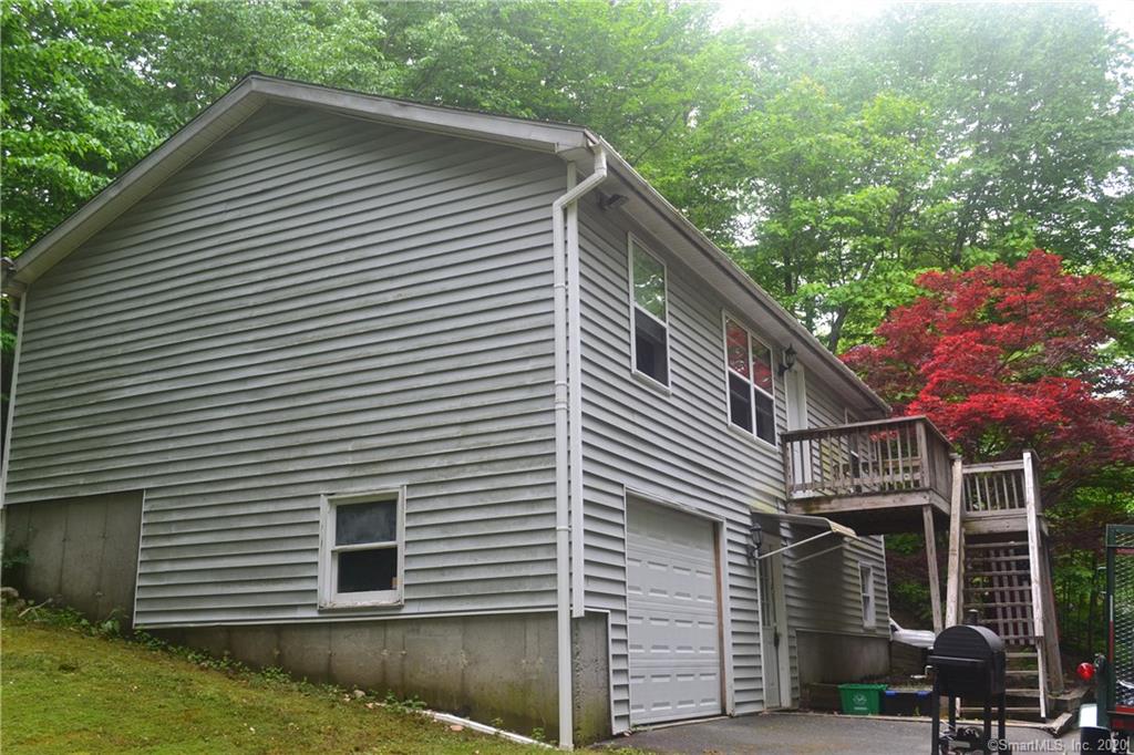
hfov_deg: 53.1
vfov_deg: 36.8
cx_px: 567
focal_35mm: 36
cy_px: 378
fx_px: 1134
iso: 400
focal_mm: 24
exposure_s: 1/100
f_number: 9
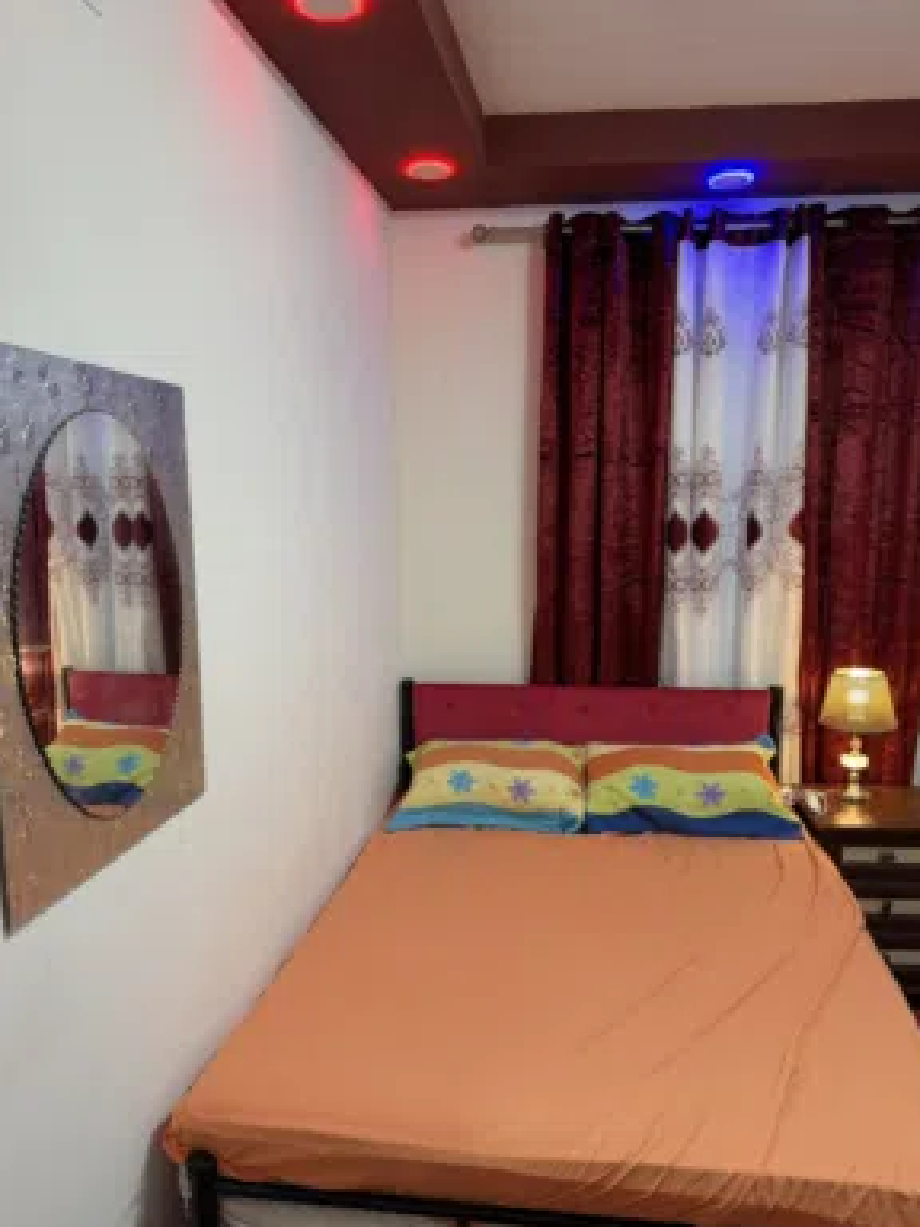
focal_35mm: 25
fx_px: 886
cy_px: 626
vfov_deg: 69.4
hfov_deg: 54.9
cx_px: 466
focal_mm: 6.76
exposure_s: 1/100
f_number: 1.78
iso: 160
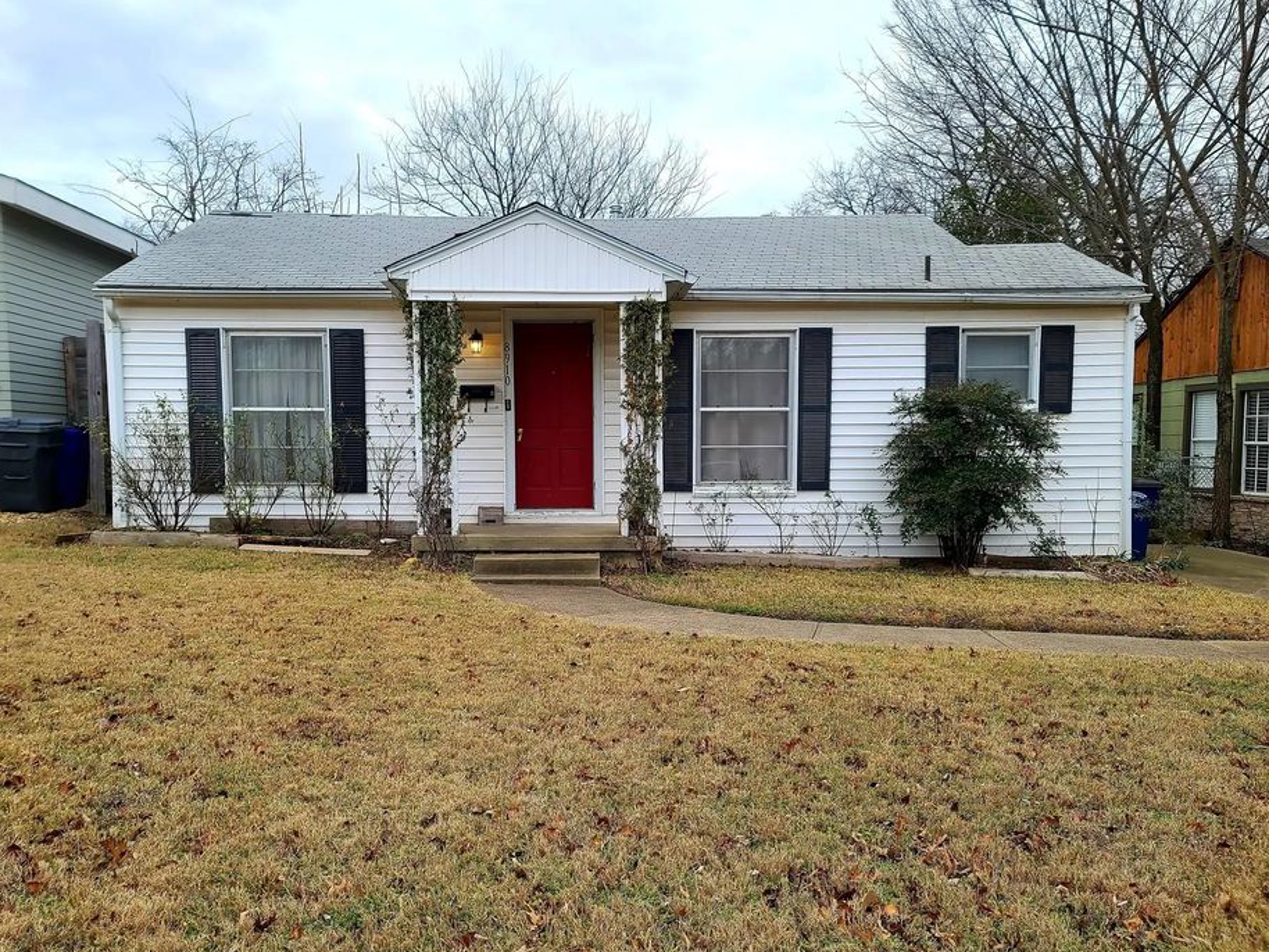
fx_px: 1027
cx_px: 601
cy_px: 512
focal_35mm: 28
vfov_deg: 49.7
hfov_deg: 63.4
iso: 16
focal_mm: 7
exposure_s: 1/139
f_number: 1.8
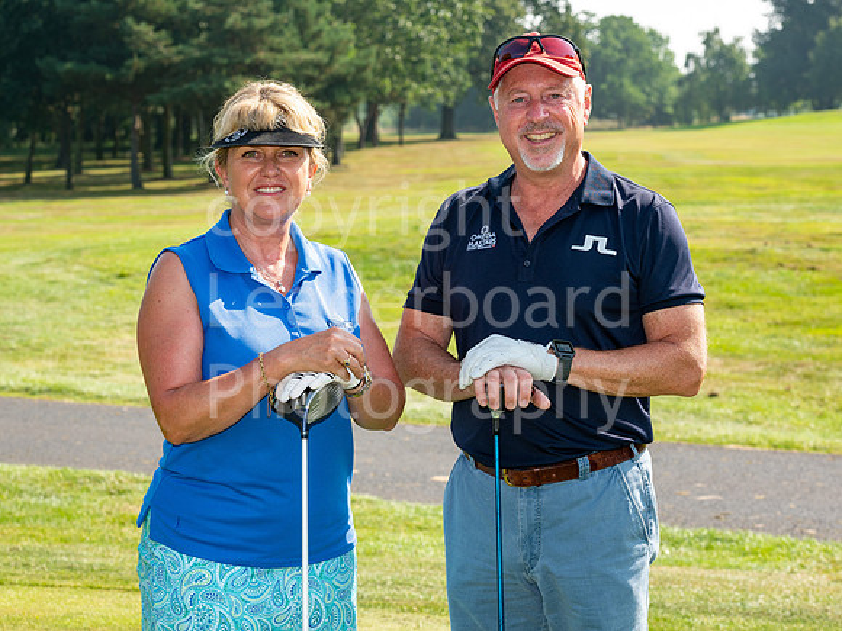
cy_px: 277
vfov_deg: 14.2
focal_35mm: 104
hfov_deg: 18.8
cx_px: 370
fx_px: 2542
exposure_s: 1/200
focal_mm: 86
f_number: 9
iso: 100
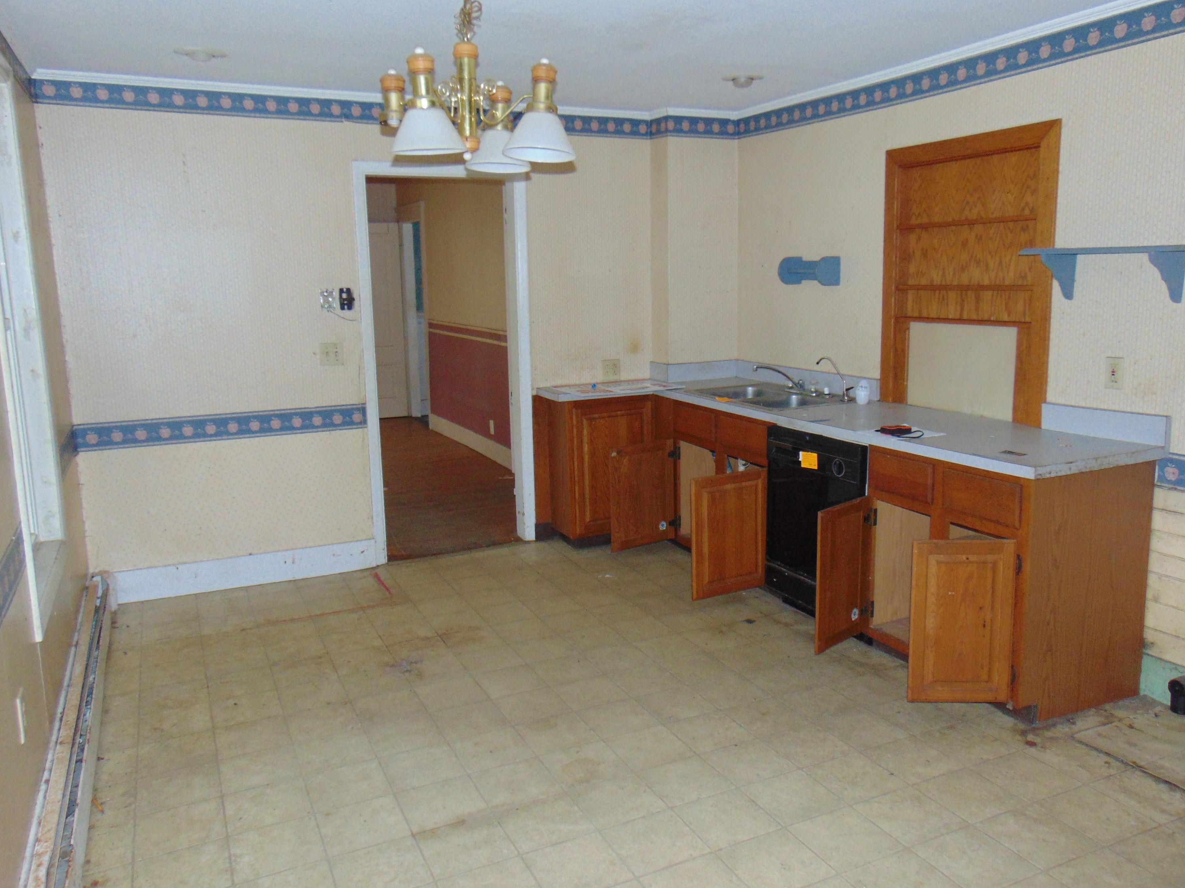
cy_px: 429
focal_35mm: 26
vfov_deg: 53.0
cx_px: 608
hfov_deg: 67.3
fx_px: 890
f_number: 3
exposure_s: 1/30
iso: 200
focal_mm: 4.5
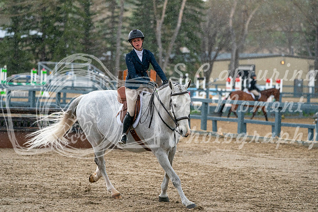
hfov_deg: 10.3
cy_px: 106
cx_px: 159
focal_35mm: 200
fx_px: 1767
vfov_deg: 6.9
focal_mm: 200
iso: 2000
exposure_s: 1/1250
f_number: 5.6
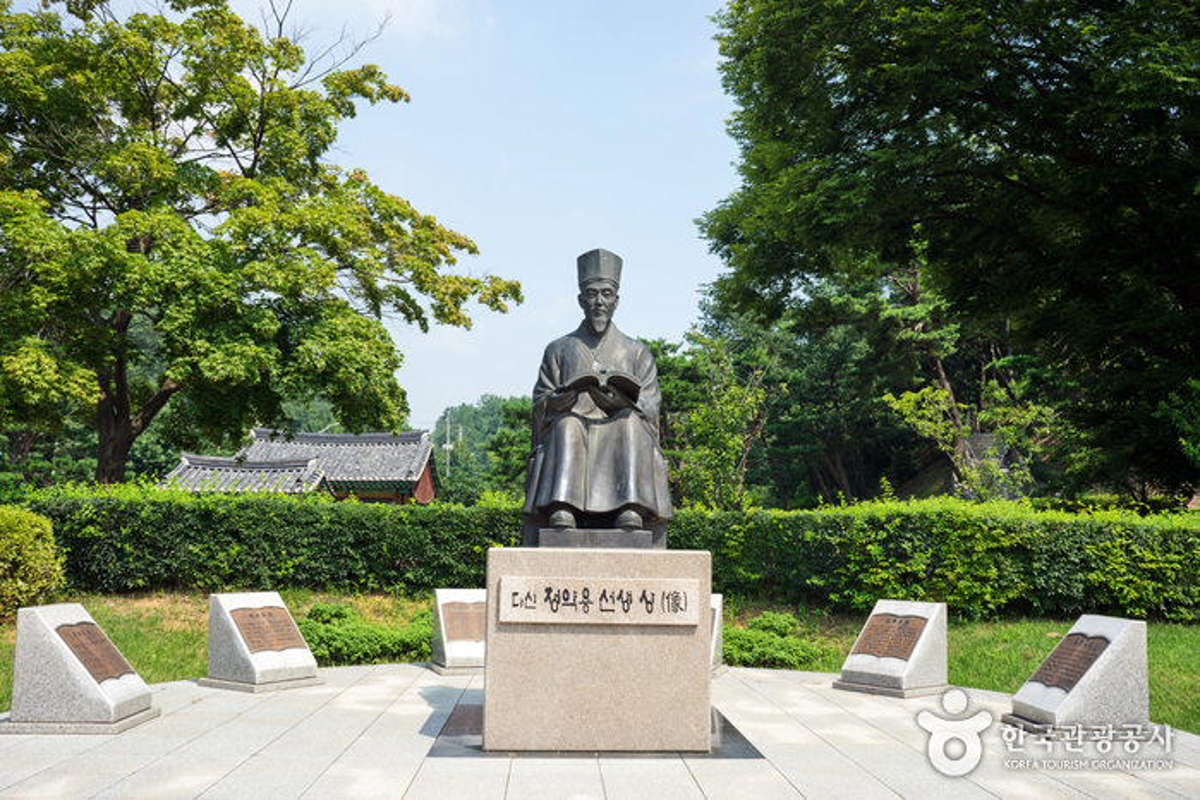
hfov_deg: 61.9
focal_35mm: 30
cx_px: 600
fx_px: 1000
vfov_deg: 43.6
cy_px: 400
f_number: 11
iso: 100
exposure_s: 1/100
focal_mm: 30
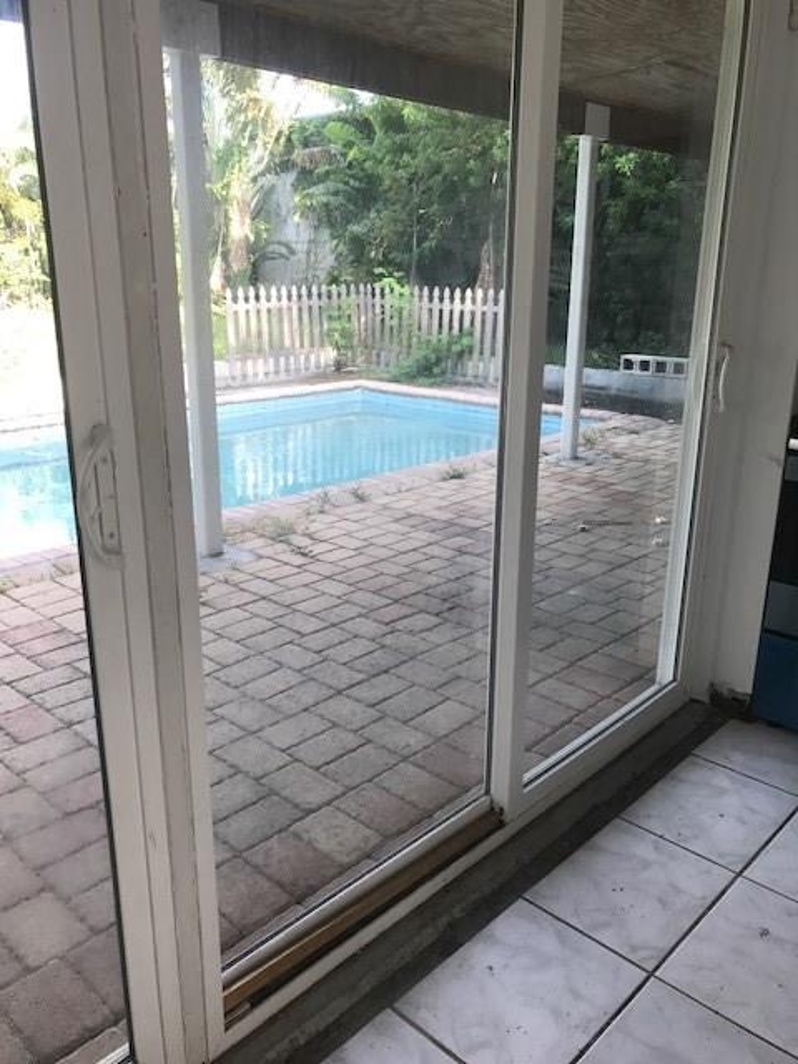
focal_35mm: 28
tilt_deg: -16.9
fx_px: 861
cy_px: 532
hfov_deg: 49.7
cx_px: 399
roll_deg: -1.9
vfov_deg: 63.4
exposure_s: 1/90
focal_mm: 3.99
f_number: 1.8
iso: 25
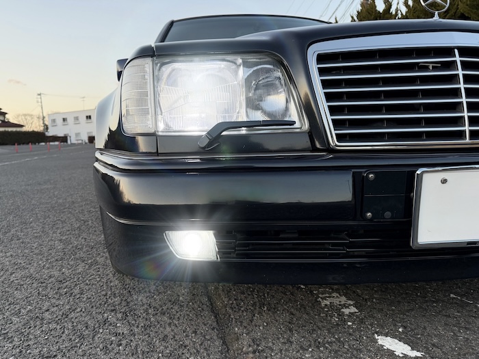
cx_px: 240
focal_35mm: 24
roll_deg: +2.0
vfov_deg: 56.8
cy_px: 180
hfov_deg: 71.6
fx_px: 332
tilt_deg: -7.2
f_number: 1.78
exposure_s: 1/136
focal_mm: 6.76
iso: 160
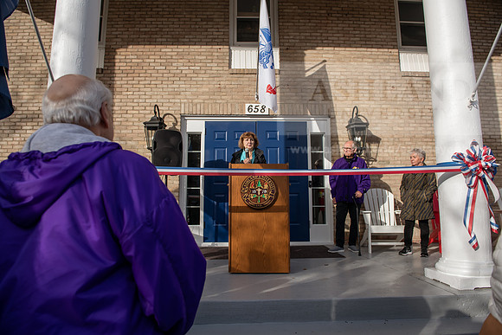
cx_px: 251
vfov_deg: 53.2
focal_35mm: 24
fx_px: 335
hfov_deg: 73.7
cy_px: 168
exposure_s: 1/500
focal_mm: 24
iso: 100
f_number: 4.5
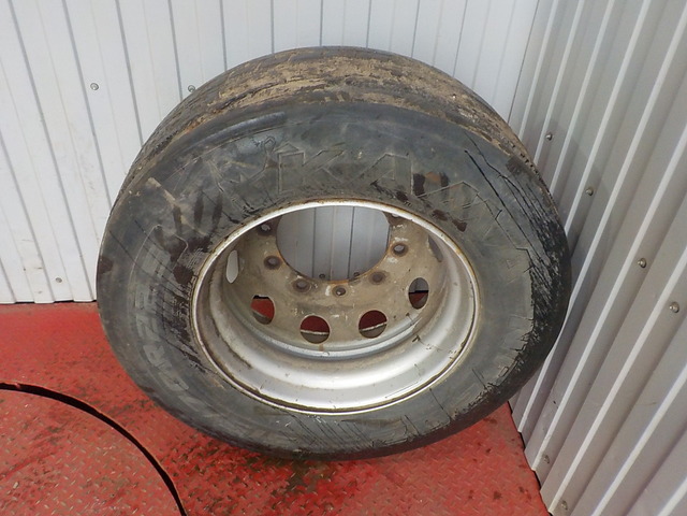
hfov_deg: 60.0
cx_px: 344
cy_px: 258
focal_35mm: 30
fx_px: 595
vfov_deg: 46.8
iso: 250
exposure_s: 1/30
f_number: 3.3
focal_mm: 4.1
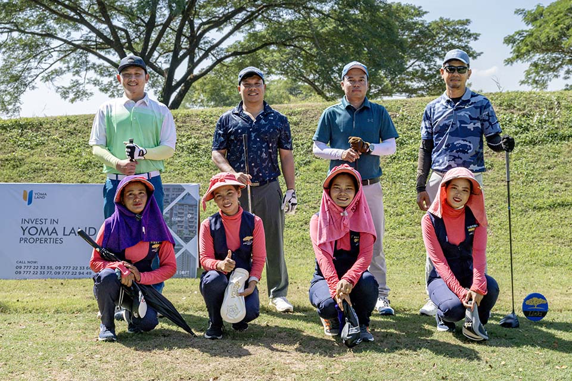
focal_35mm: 49
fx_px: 778
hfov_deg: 40.3
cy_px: 190
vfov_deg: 27.5
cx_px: 286
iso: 500
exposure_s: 1/640
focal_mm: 49
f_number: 8
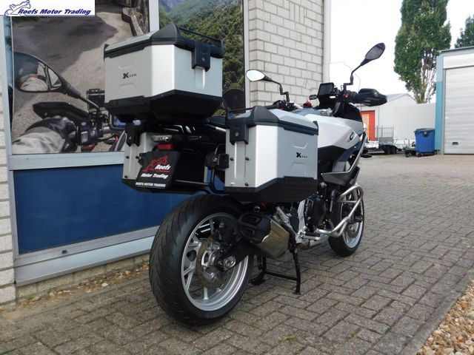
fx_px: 411
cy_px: 178
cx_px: 237
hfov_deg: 60.0
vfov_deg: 46.8
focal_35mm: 30
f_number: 3.2
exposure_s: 1/400
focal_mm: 5.3
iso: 125
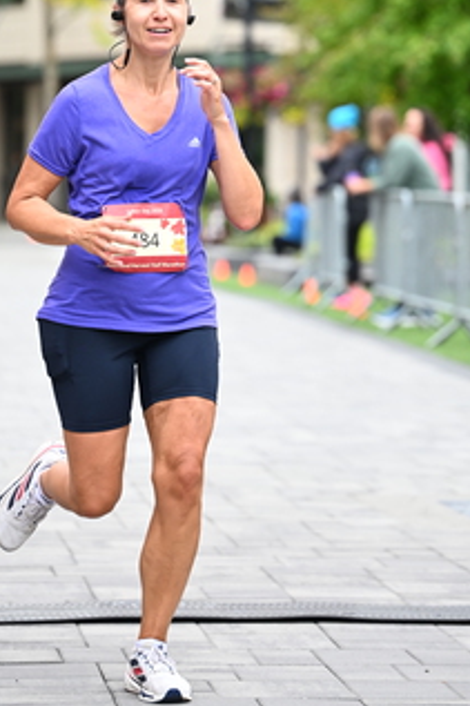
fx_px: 3744
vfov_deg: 10.7
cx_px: 206
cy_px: 169
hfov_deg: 7.2
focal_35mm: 191
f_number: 2.8
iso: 640
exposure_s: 1/1600
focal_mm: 110
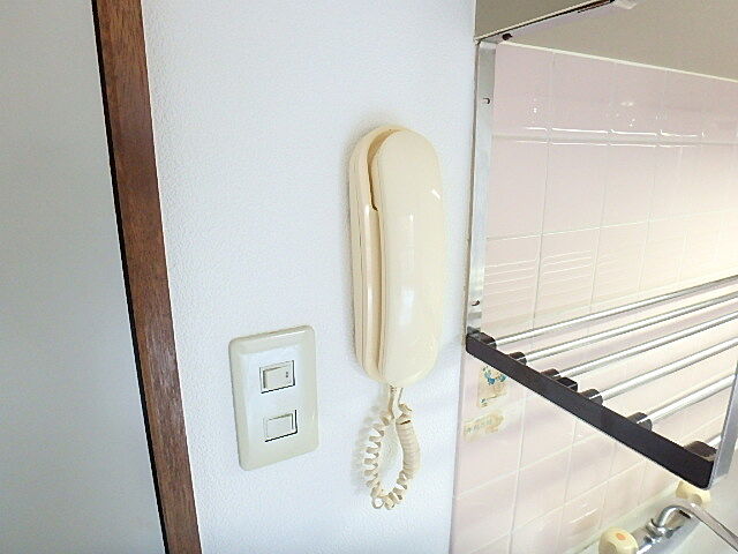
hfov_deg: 79.0
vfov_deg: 63.4
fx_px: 448
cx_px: 369
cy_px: 277
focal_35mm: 21
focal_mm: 3.7
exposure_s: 1/30
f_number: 3.5
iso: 800
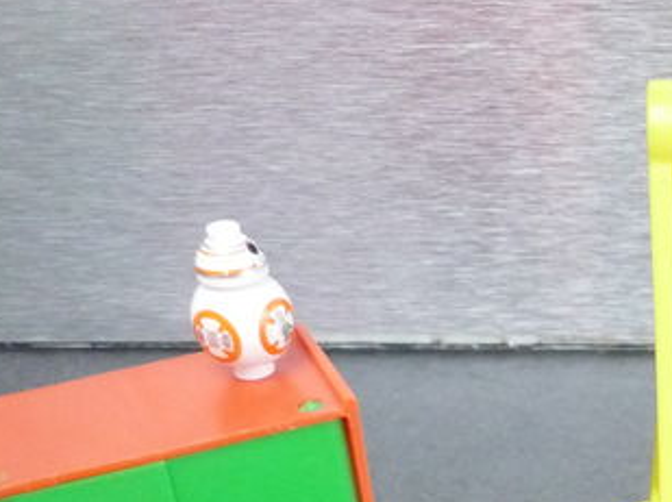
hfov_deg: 22.4
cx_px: 794
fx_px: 1571
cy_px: 787
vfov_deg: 16.3
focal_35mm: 81
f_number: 2.8
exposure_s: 1/20
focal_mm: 4.4
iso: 400
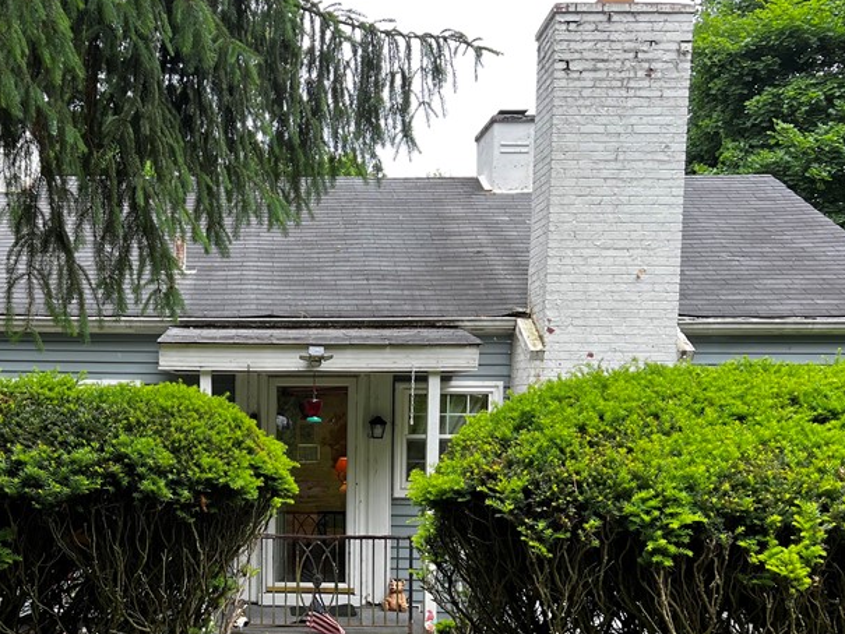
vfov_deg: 32.3
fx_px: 1074
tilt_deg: -4.9
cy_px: 471
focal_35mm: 44
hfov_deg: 42.0
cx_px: 246
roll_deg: -1.0
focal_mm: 5.7
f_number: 1.5
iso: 40
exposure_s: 1/121
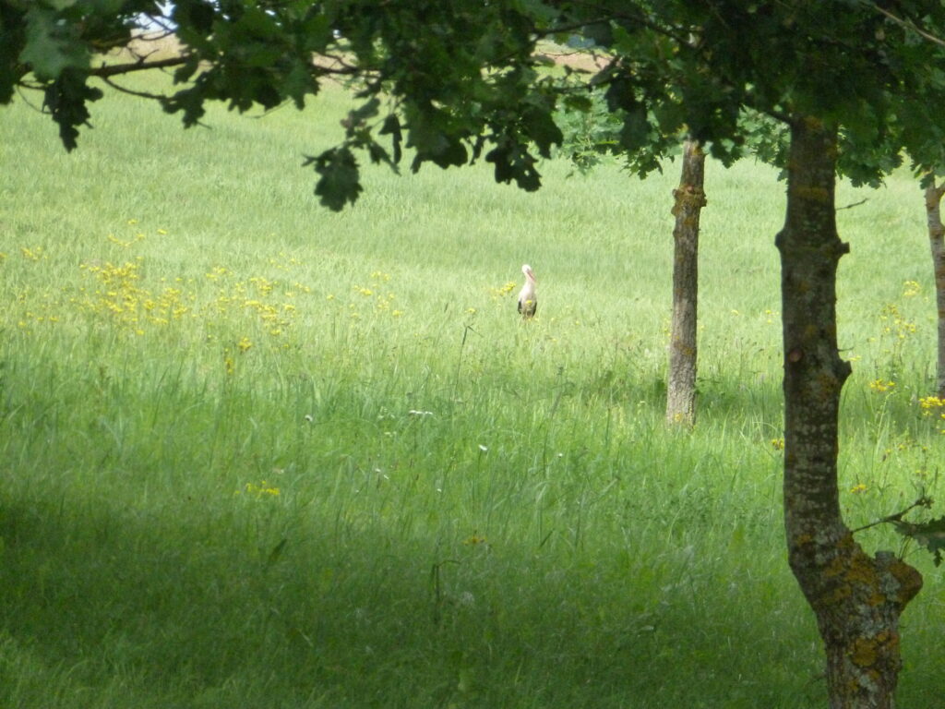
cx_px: 472
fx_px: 9691
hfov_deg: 5.6
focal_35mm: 355
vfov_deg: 4.2
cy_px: 354
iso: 800
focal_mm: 63.6
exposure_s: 1/500
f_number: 5.9
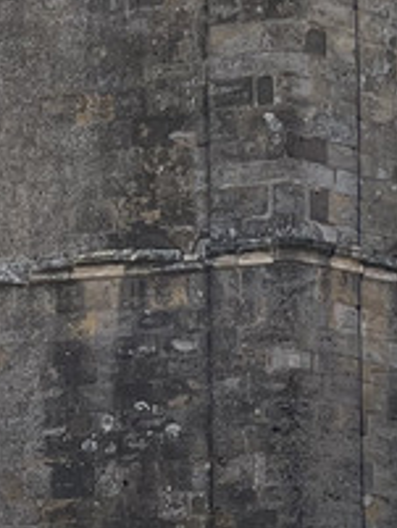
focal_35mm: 155
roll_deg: +0.7
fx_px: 2368
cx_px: 195
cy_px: 641
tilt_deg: +9.7
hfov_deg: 9.6
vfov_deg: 12.4
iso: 50
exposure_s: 1/3356
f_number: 1.5
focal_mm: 5.7
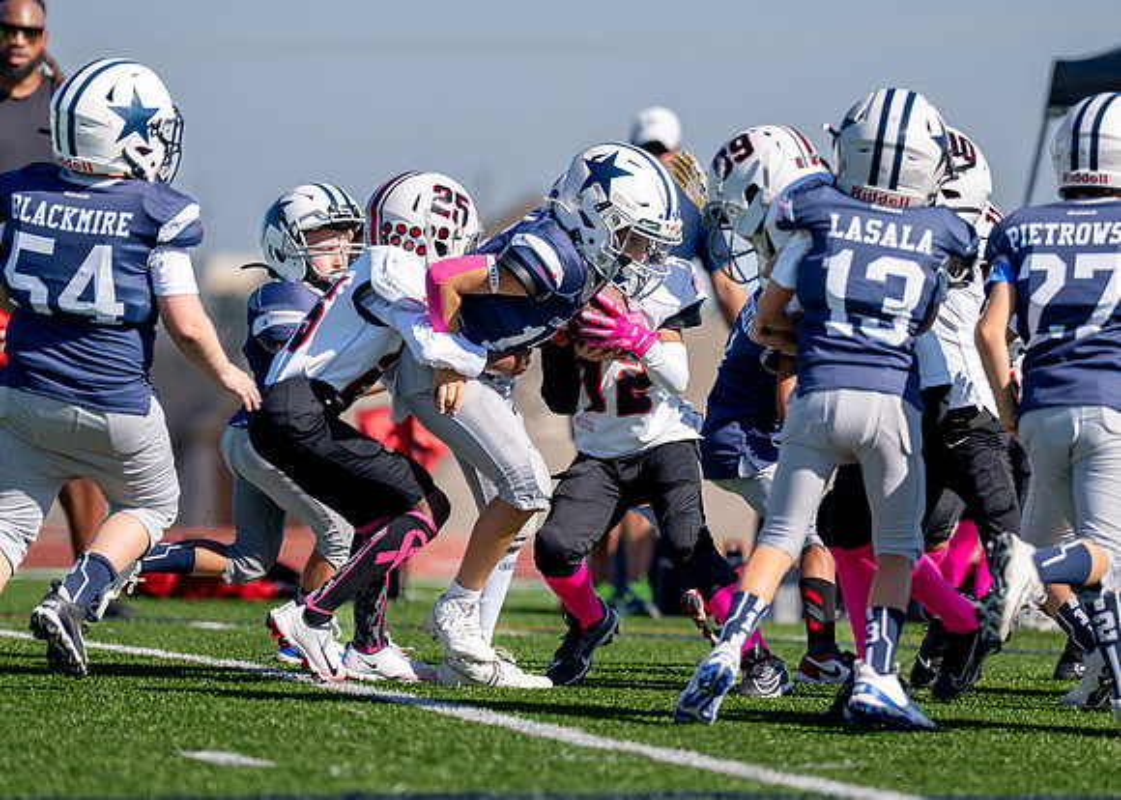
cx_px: 673
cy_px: 411
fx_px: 10650
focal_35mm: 335
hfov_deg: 6.0
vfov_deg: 4.3
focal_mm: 200
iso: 160
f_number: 2.8
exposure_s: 1/4000
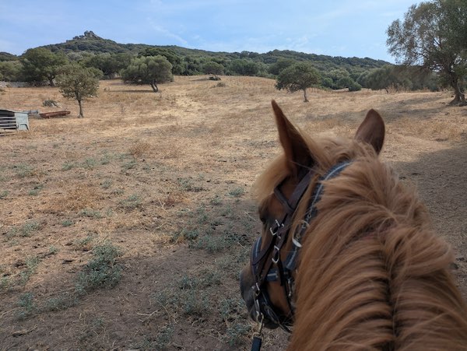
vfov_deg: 54.9
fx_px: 338
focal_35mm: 25
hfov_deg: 69.3
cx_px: 234
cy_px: 176
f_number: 1.89
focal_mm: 5.43
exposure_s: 1/2222
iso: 37
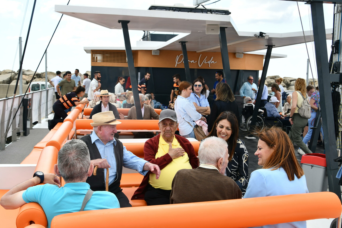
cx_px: 171
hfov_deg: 53.1
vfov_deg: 36.9
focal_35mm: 36
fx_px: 342
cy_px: 114
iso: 160
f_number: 8
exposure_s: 1/250
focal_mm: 24
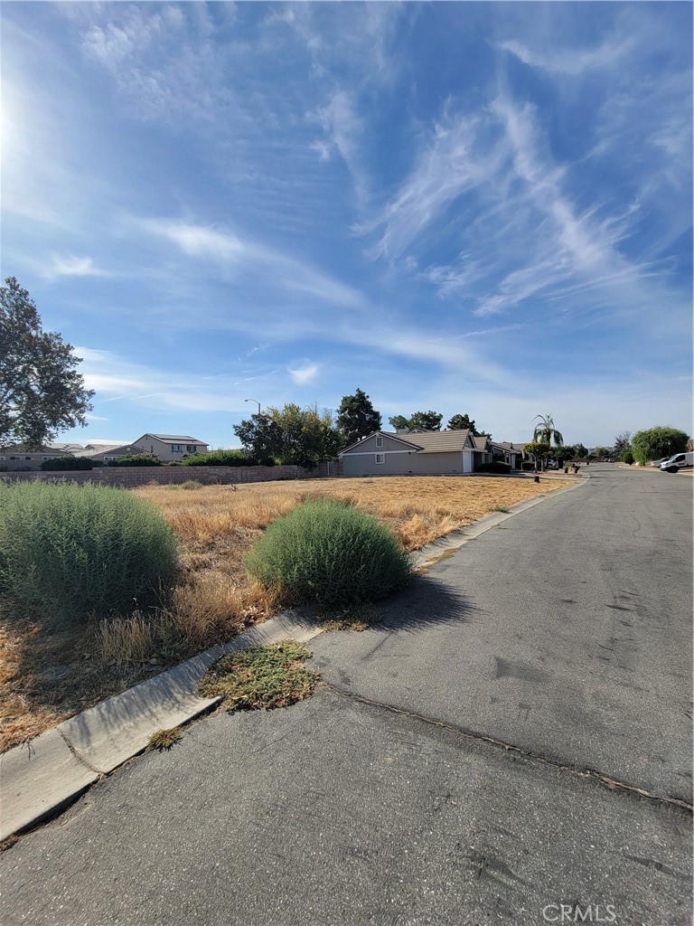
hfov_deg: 89.9
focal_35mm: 13
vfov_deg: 106.2
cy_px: 463
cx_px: 347
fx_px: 348
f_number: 2.2
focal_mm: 2.2
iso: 50
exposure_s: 1/2140
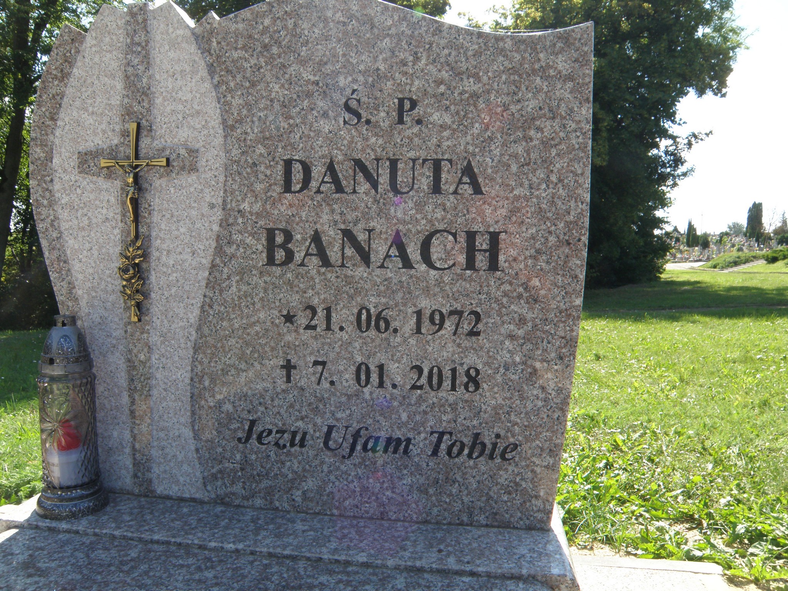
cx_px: 394
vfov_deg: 53.1
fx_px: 592
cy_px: 296
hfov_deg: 67.3
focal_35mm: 26
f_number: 5.6
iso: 64
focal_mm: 4.6
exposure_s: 1/125
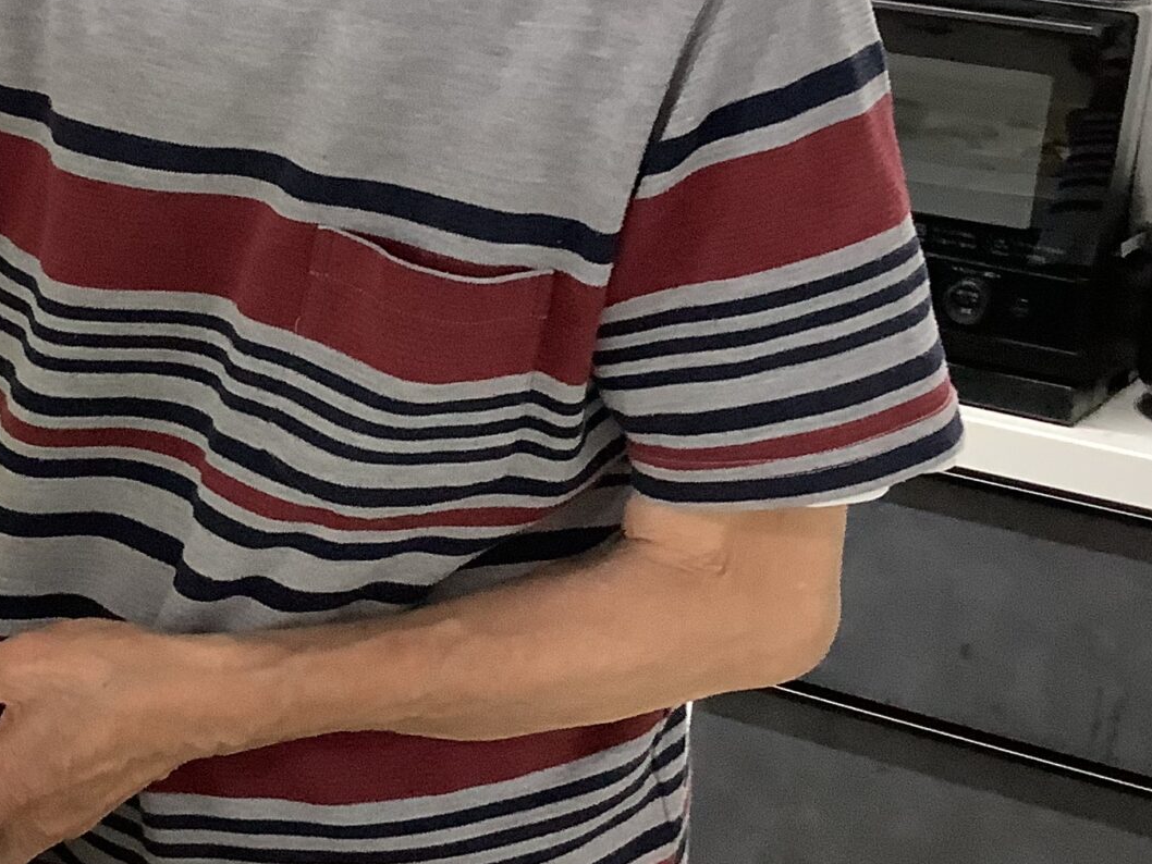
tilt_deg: -10.4
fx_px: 2497
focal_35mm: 75
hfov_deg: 25.2
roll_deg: -5.2
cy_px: 229
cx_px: 132
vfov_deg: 19.5
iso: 250
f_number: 2.4
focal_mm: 3.3
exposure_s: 1/50
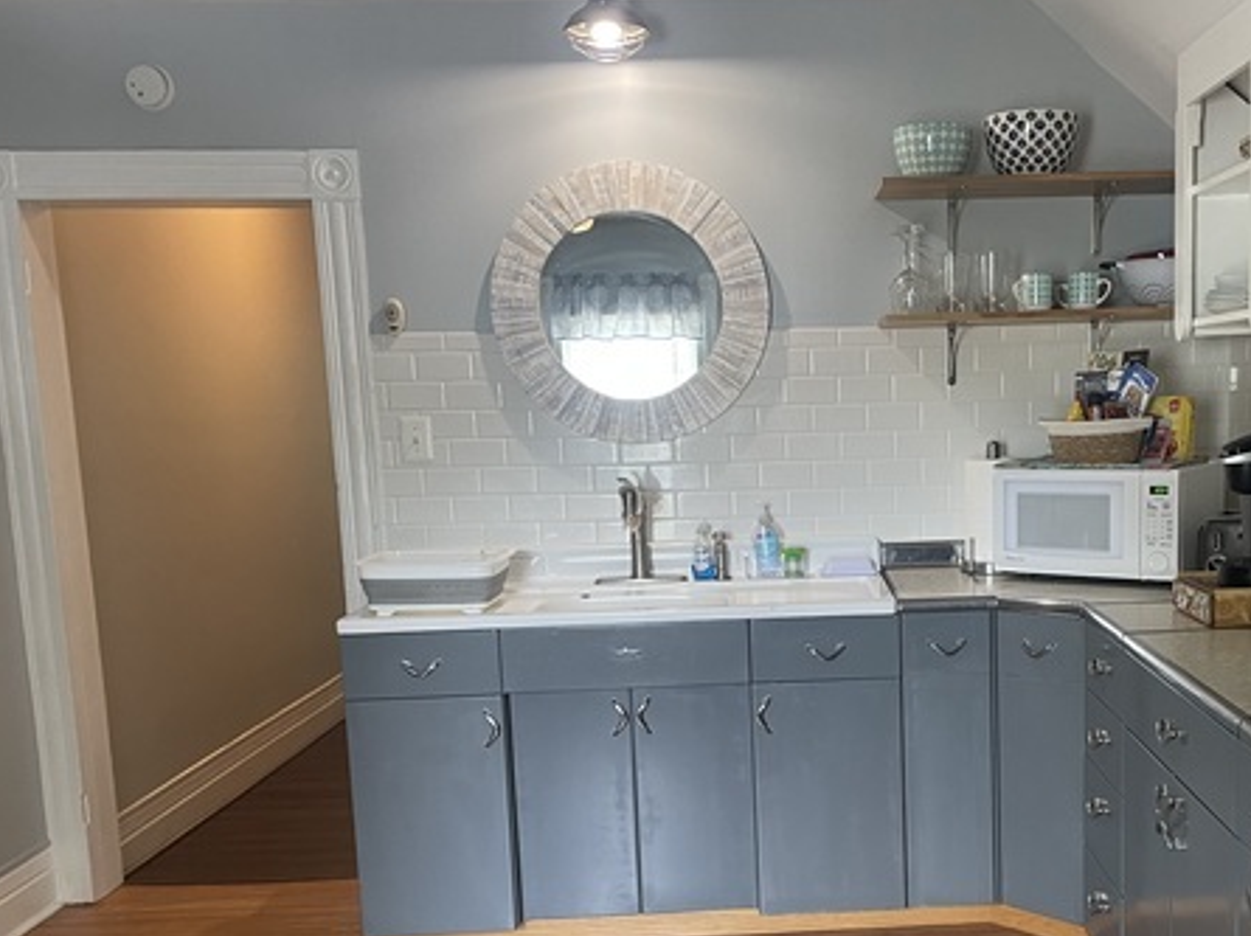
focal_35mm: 39
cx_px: 856
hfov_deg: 47.0
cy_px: 587
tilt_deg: -9.6
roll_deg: +1.9
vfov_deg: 36.5
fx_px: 1408
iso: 160
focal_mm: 4.2
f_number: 1.6
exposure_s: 1/60
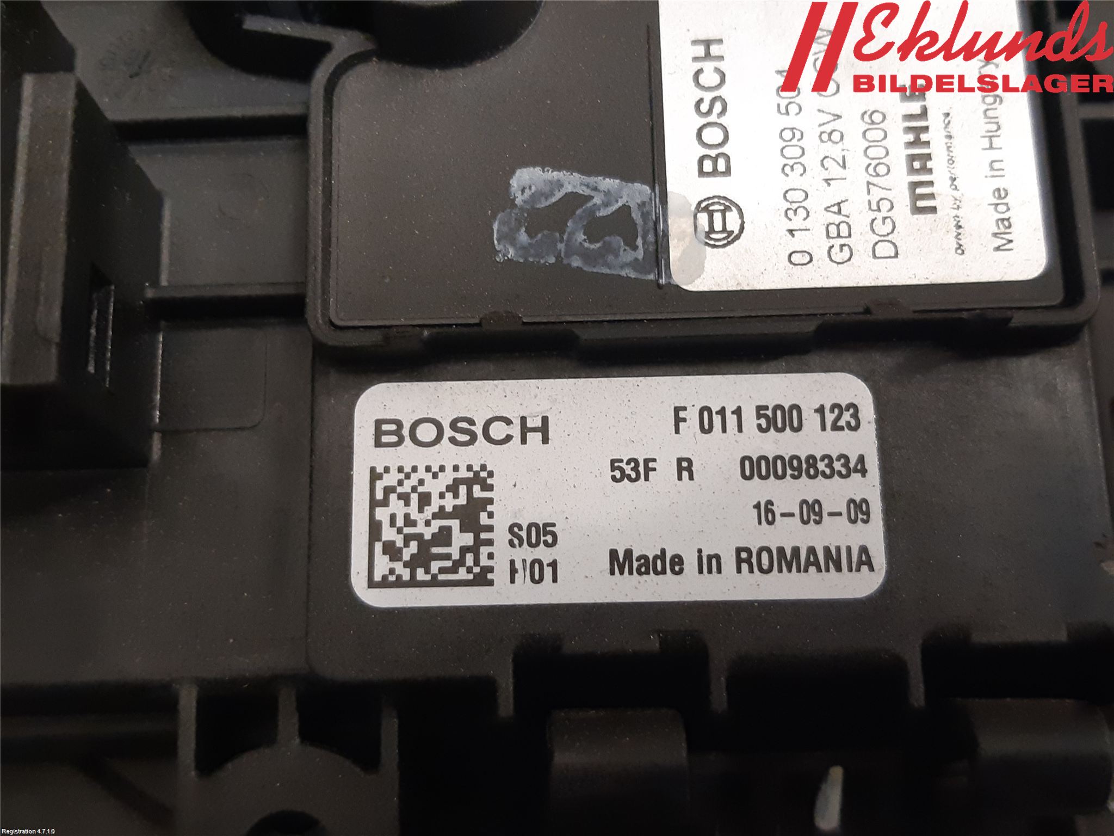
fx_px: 837
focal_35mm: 26
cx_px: 557
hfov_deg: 67.3
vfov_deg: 53.1
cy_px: 418
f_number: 1.7
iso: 200
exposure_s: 1/50
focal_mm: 3.93
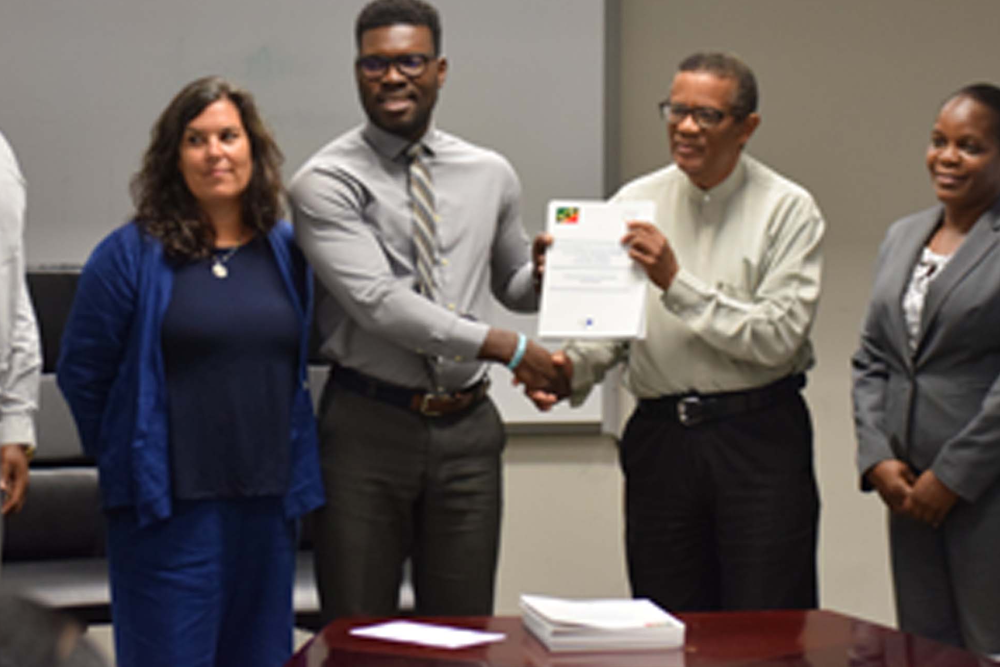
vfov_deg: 10.6
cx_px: 567
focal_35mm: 129
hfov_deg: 15.9
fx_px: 3577
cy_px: 193
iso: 1250
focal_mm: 55
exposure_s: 1/60
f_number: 4
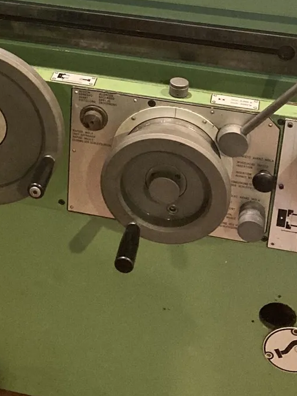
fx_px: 950
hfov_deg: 17.4
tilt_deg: -22.9
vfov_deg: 22.6
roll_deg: -0.4
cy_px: -6
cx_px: 12
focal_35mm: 83
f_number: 1.8
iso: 320
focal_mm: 3.99
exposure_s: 1/44
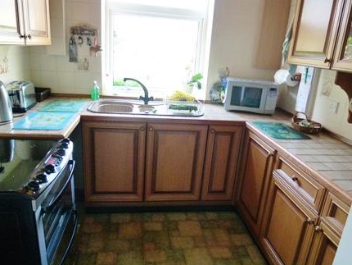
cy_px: 130
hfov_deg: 69.4
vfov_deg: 54.9
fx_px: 254
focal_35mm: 25
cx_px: 178
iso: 400
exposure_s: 1/60
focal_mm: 4.3
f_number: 2.2
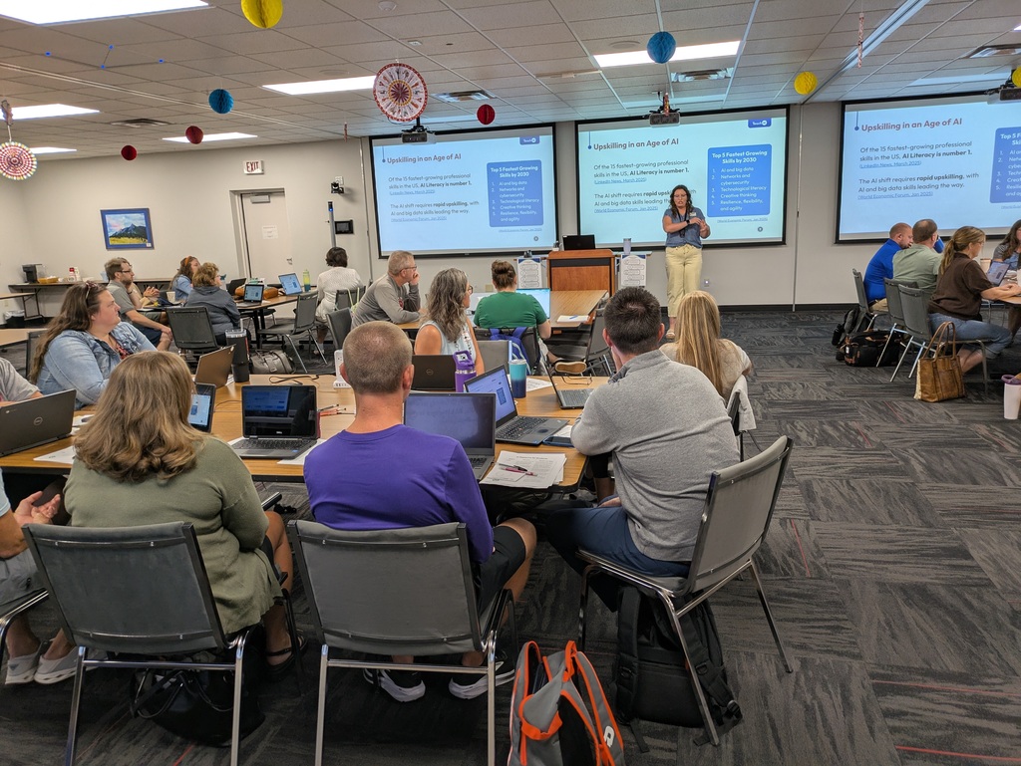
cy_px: 383
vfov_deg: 54.9
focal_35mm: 25
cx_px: 510
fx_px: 738
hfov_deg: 69.4
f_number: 1.89
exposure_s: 1/40
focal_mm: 5.43
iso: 55
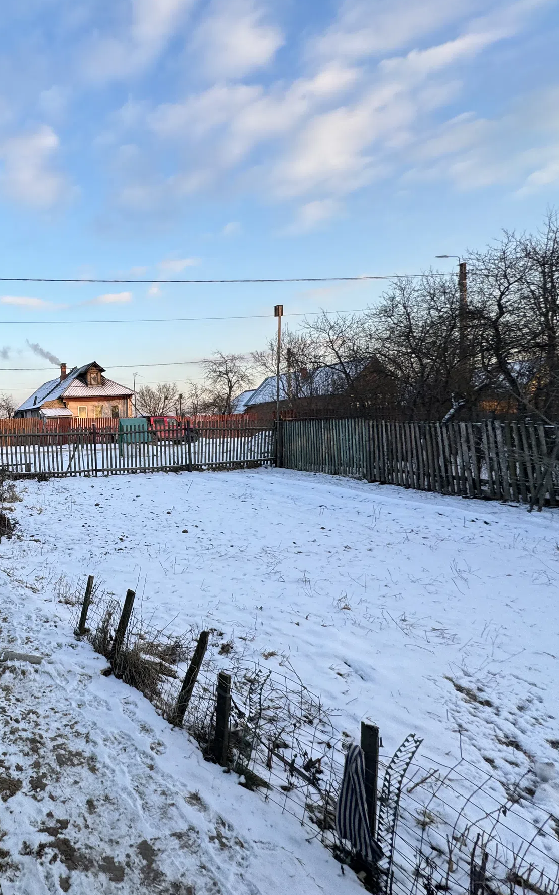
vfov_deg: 85.1
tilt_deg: +0.2
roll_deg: +1.6
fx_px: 488
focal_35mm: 20
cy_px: 449
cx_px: 13
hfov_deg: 49.8
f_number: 2.2
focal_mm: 2.22
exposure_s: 1/228
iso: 40
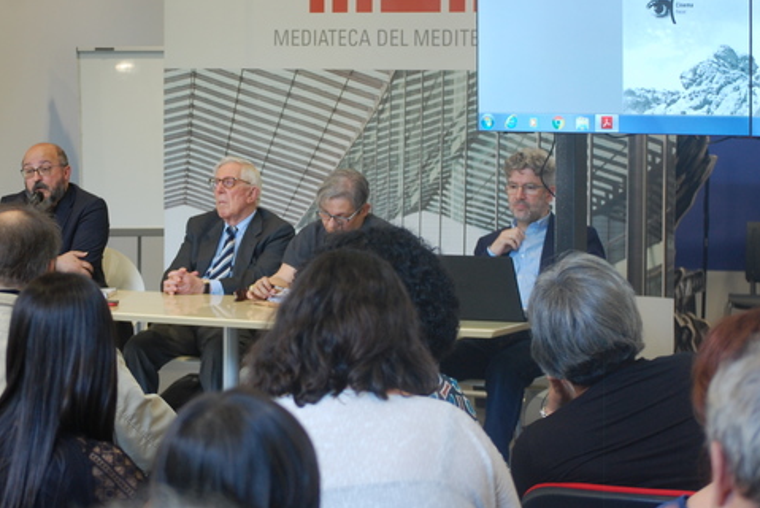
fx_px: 2274
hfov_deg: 19.0
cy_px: 210
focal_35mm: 108
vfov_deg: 12.7
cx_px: 303
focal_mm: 55
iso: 400
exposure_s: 1/30
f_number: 4
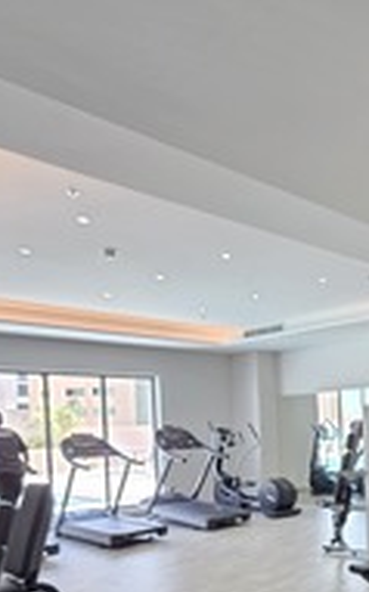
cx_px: 371
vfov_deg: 55.0
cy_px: 454
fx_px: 532
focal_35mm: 33
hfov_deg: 34.7
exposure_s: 1/100
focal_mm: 2.2
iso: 250
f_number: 1.9
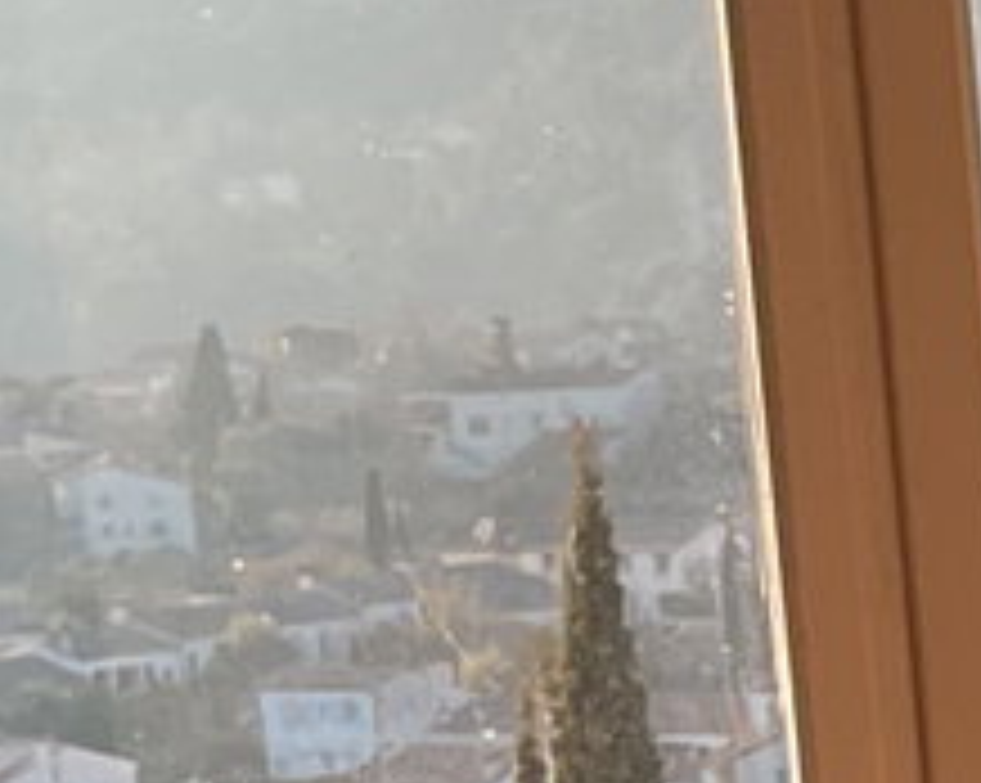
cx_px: 2516
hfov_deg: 8.4
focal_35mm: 208
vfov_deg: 7.3
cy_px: 1130
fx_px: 6034
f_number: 1.8
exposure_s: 1/295
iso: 16
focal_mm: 3
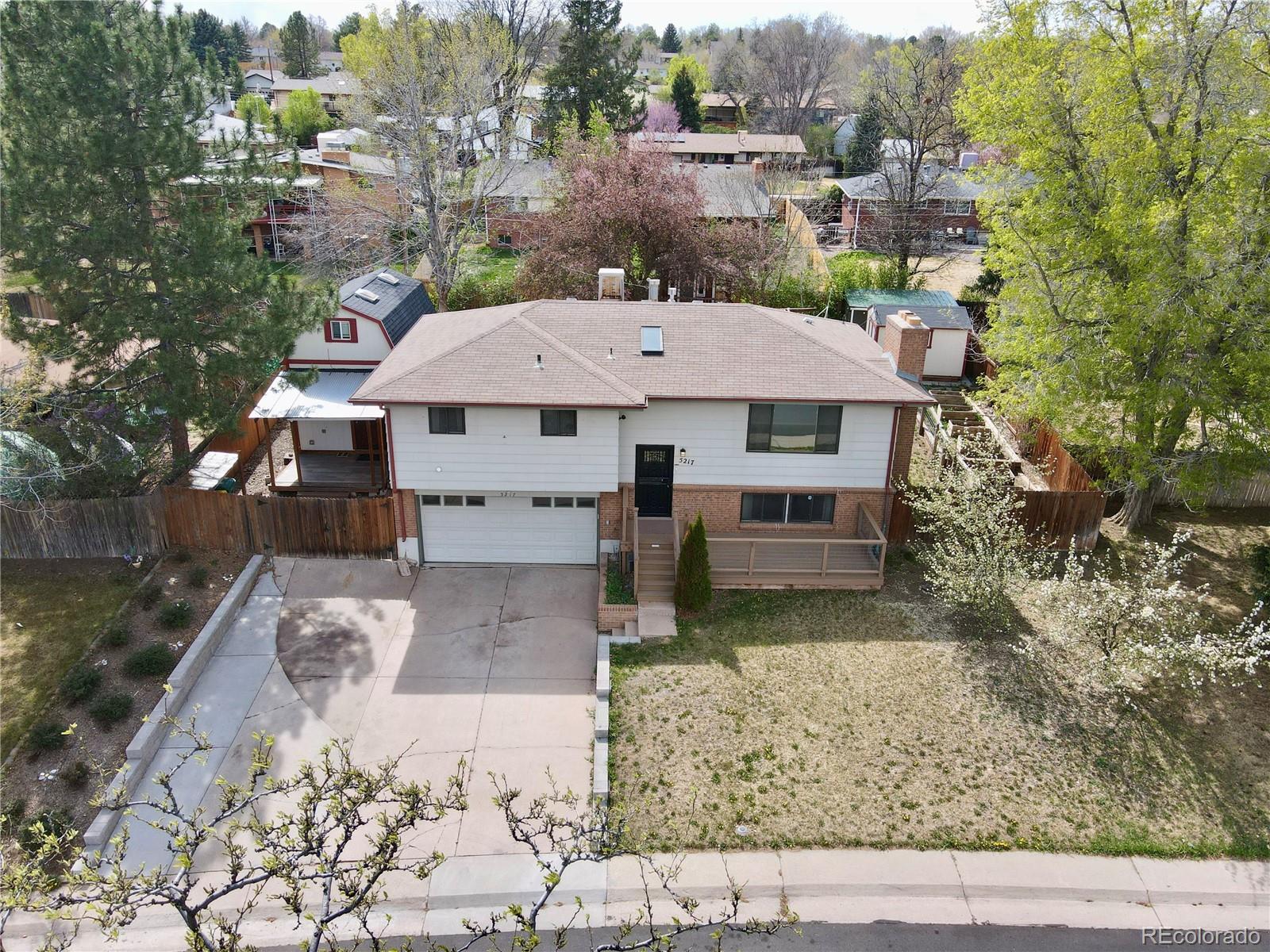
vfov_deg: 56.8
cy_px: 476
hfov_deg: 71.6
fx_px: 881
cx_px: 635
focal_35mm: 24
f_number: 2.8
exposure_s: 1/350
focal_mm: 4.5
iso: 100
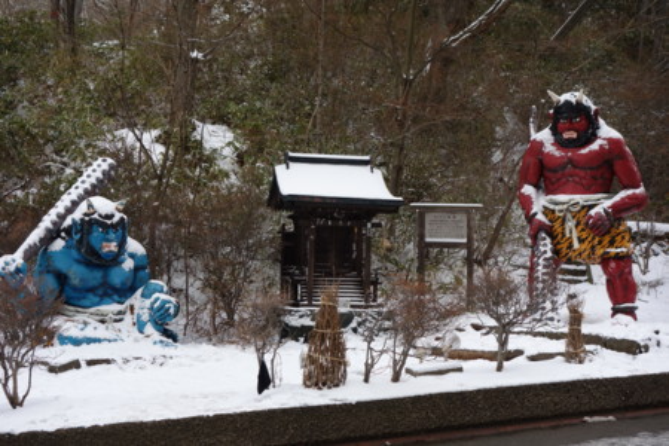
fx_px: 948
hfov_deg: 38.9
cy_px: 223
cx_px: 334
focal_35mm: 51
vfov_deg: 26.5
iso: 200
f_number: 5.6
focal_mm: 18.88
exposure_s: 1/250
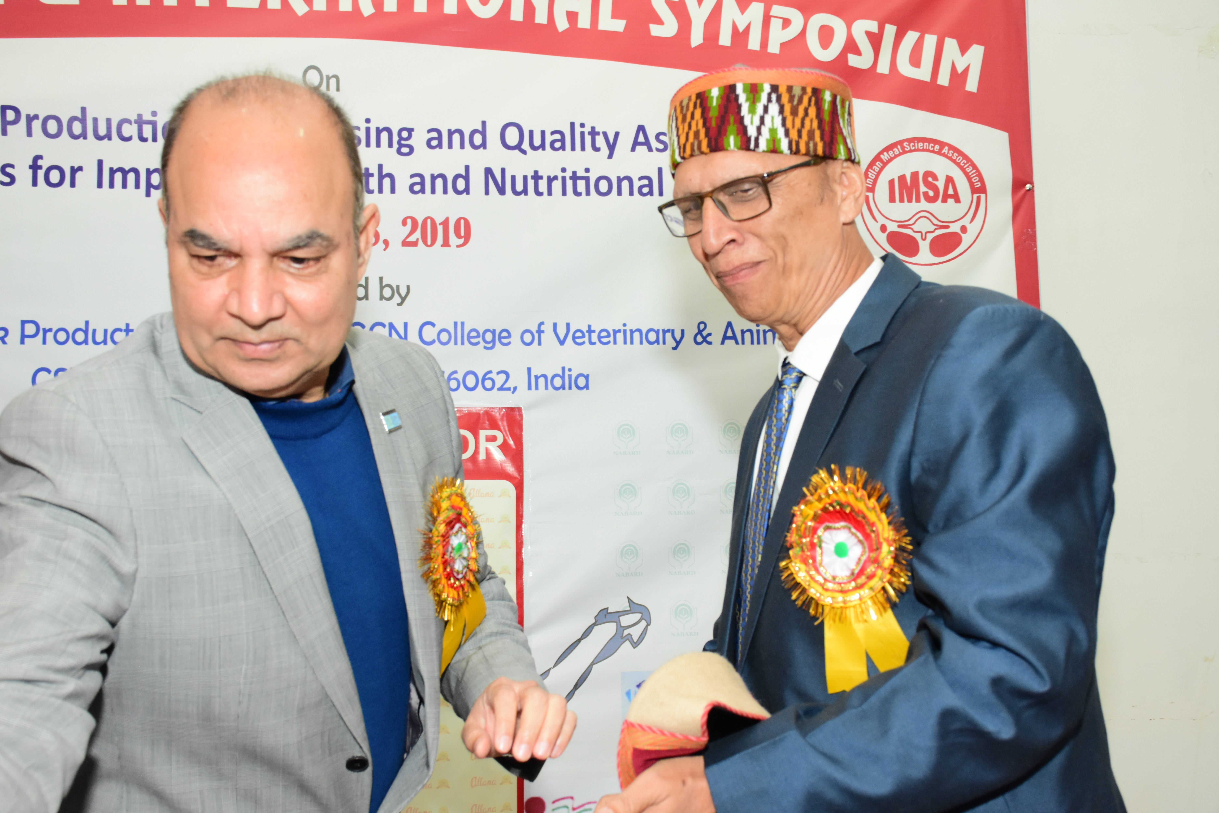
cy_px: 406
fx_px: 1524
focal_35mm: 45
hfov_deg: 43.6
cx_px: 610
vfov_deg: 29.9
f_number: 5.6
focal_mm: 30
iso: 1600
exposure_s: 1/125
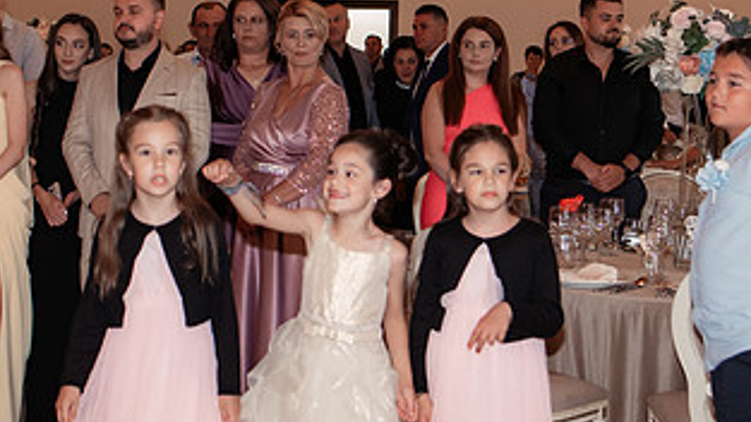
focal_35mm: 74
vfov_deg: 16.2
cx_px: 370
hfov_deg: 28.6
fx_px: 1473
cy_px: 90
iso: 1250
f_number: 3.2
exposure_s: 1/250
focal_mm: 35
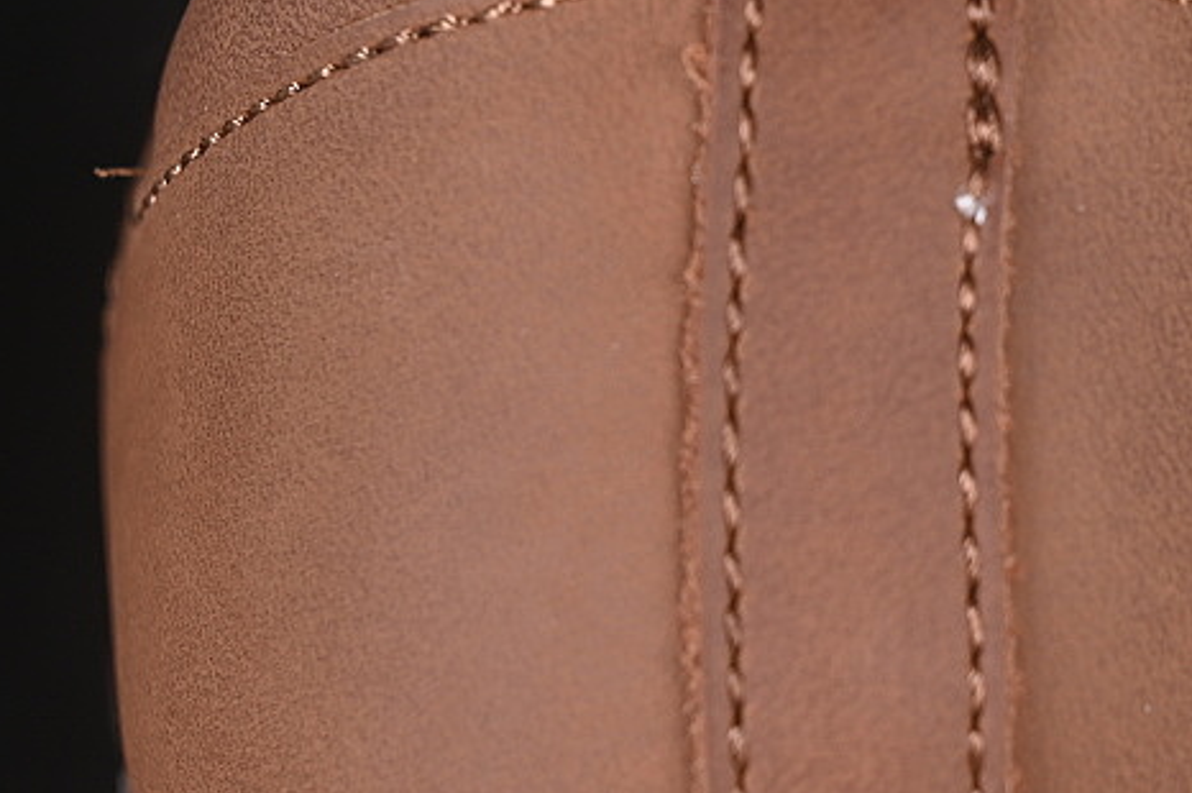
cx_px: 880
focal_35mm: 174
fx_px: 5757
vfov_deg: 7.9
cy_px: 327
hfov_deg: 11.8
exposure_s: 1/60
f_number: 6.3
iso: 160
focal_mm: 50
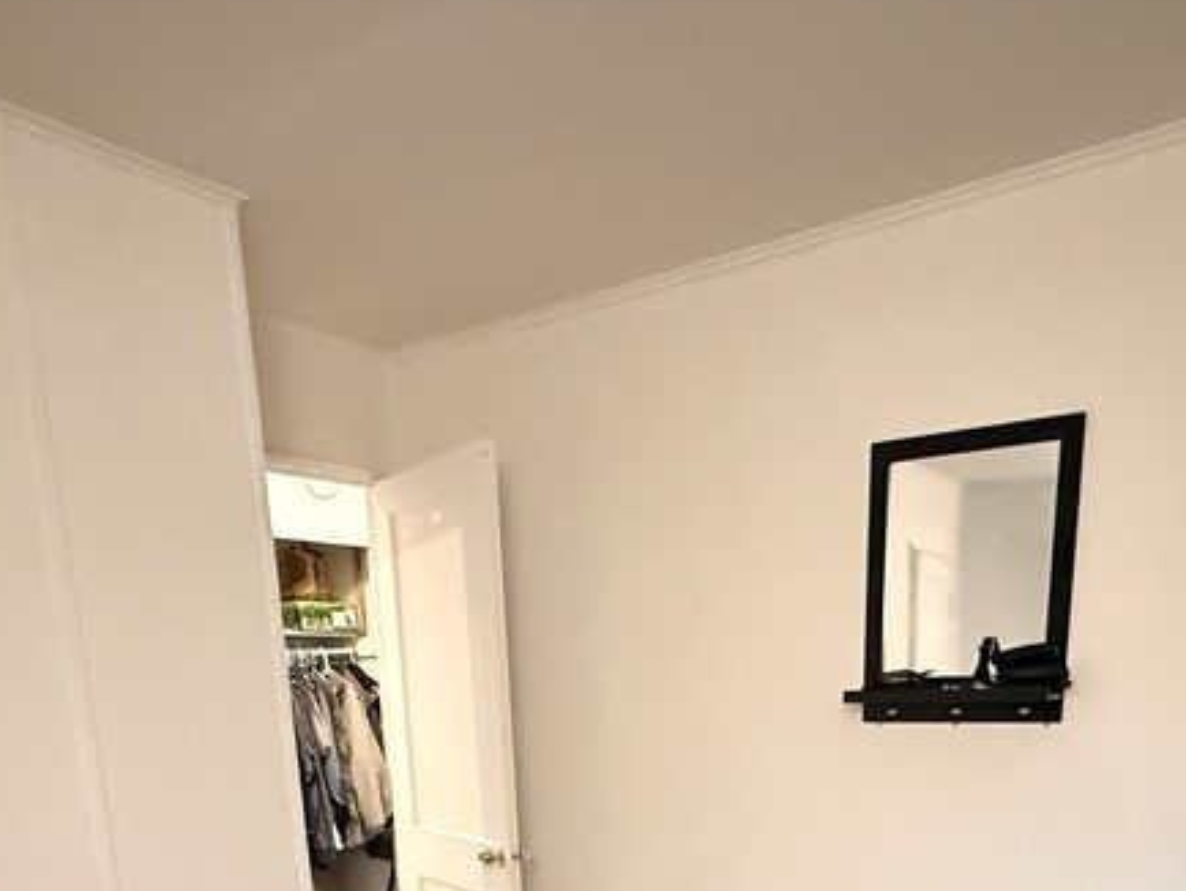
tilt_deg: -14.7
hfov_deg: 55.2
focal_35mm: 33
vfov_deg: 35.8
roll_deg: +2.5
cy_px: 1009
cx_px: 664
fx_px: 1131
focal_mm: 2.22
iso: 1000
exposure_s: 1/40
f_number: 2.2
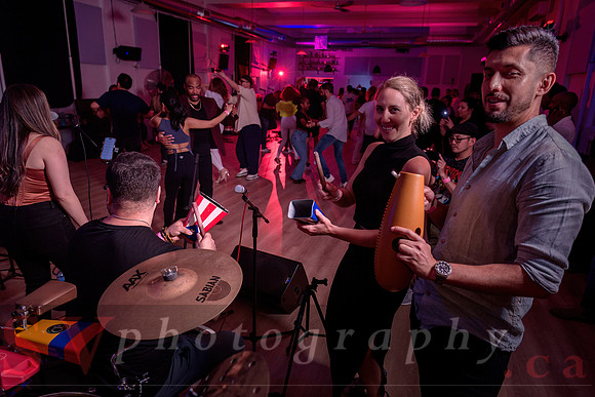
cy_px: 198
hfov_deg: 73.7
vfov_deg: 53.2
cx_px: 298
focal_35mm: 24
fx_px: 397
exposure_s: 1/60
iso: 400
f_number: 3.5
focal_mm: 24
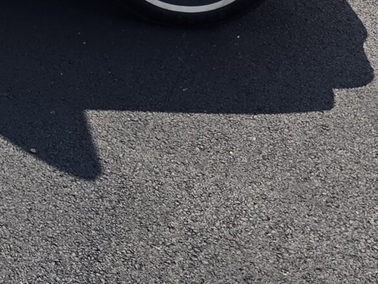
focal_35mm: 100
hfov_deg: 17.2
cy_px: -274
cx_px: -235
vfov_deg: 13.0
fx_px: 1092
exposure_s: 1/912
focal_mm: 6.3
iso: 12
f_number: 1.7
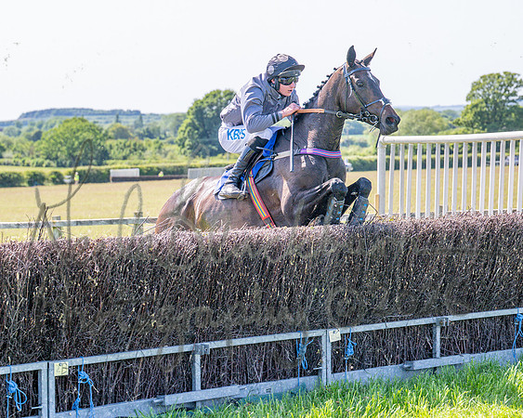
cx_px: 259
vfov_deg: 14.6
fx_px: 1632
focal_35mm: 105
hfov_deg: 18.2
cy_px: 176
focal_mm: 70
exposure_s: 1/2000
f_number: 4
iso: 400
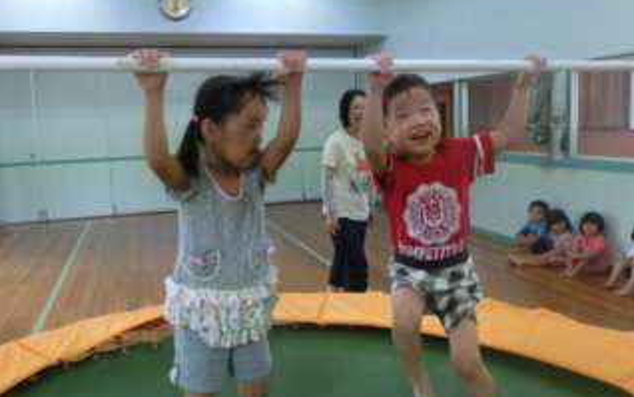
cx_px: 301
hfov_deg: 59.6
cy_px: 182
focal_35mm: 32
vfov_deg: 39.4
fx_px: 553
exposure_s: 1/250
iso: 800
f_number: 3
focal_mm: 4.24
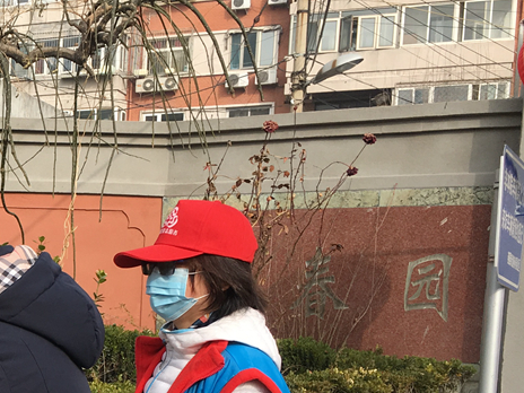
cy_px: 431
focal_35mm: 75
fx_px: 1135
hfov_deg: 23.3
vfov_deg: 18.9
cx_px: -138
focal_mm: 4.15
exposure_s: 1/746
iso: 25
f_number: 2.2
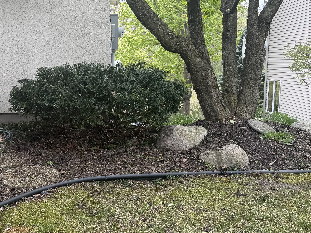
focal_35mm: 41
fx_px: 368
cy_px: 128
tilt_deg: -9.7
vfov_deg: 35.1
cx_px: 83
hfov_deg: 44.5
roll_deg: +0.8
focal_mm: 6.76
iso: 80
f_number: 1.78
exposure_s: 1/571
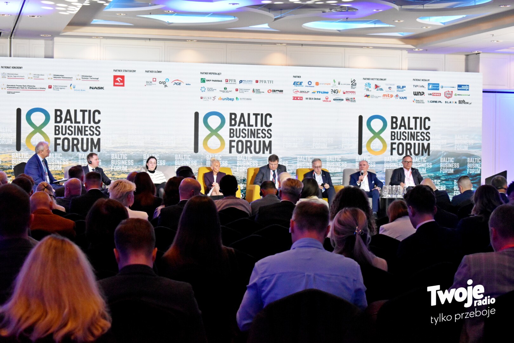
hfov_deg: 28.1
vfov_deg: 18.9
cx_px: 257
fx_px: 1028
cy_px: 172
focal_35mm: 72
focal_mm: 48
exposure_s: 1/125
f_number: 5.3
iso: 3200
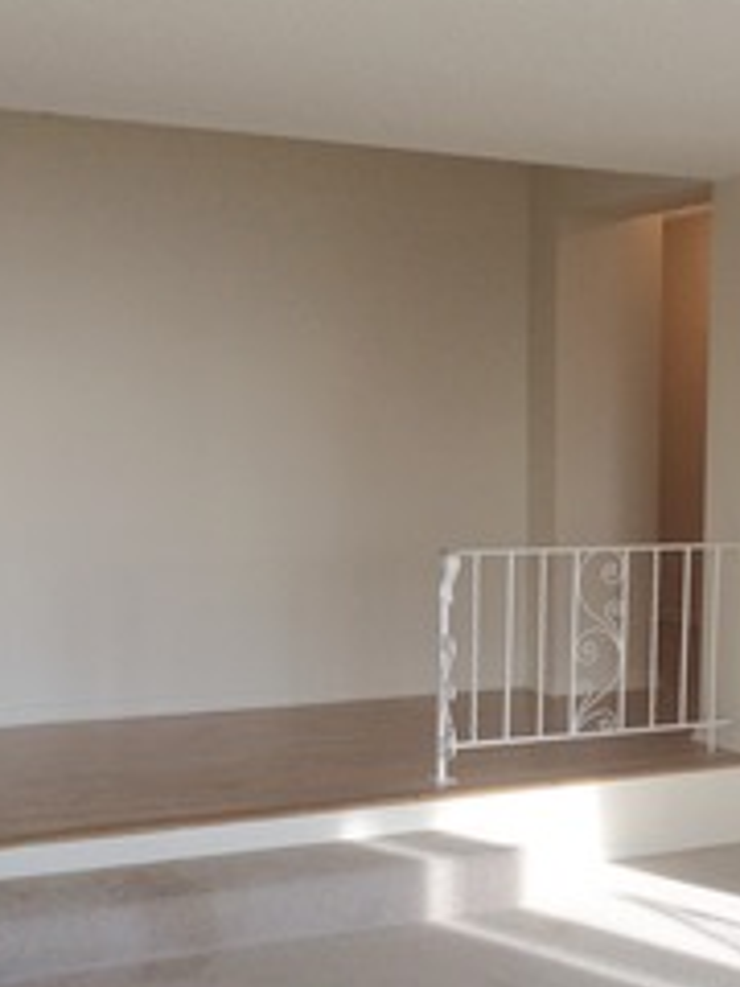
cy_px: 629
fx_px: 1653
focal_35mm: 58
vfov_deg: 33.0
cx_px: 567
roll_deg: +1.6
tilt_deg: -6.7
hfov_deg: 24.9
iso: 40
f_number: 2.2
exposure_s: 1/60
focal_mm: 4.15
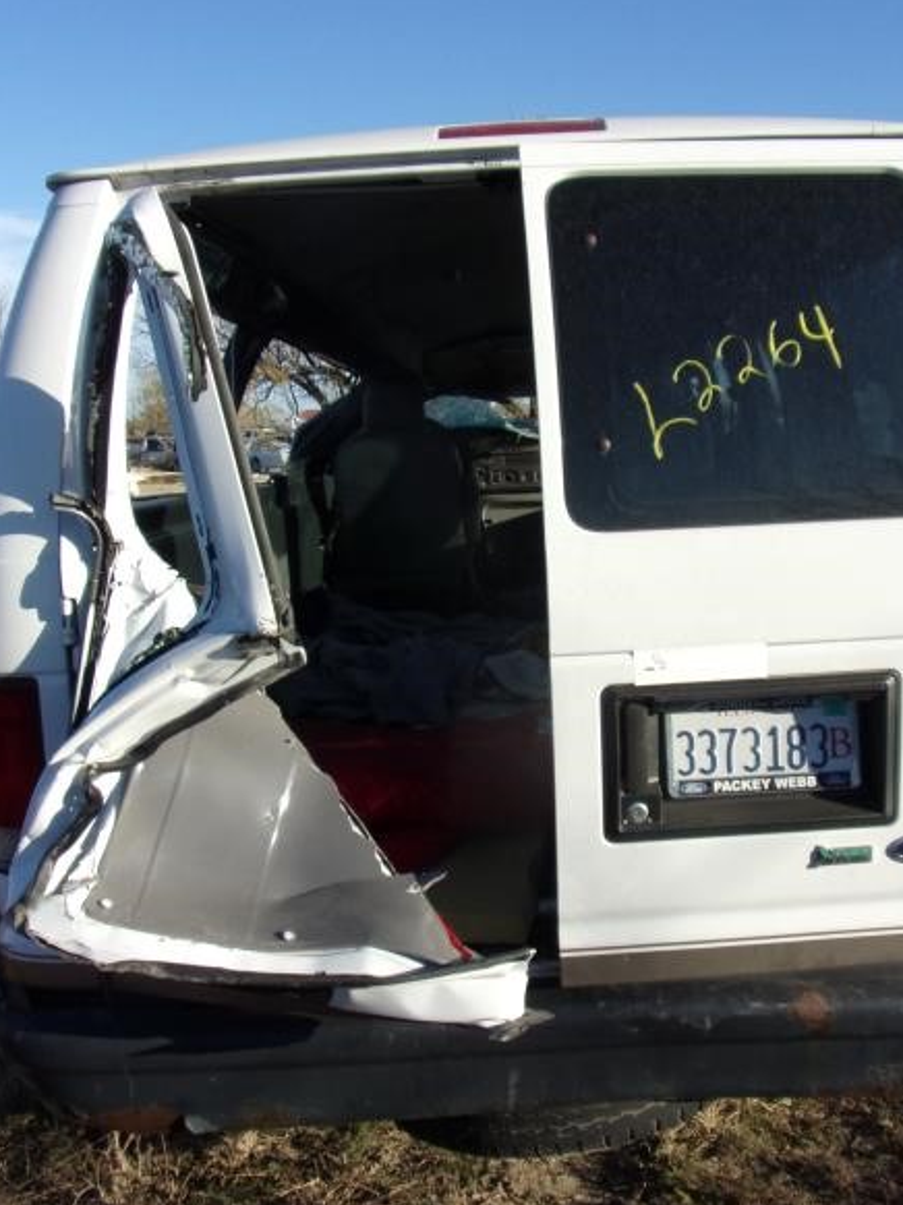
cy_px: 609
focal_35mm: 33
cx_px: 555
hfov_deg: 42.6
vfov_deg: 55.4
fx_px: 1149
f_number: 3.3
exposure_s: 1/800
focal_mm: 4.3
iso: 80
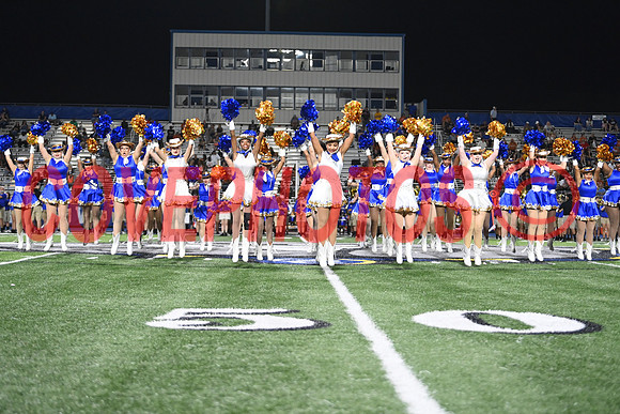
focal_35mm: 70
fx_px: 1206
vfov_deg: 19.5
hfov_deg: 28.8
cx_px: 310
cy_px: 207
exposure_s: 1/1000
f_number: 2.8
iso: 6400
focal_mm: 70
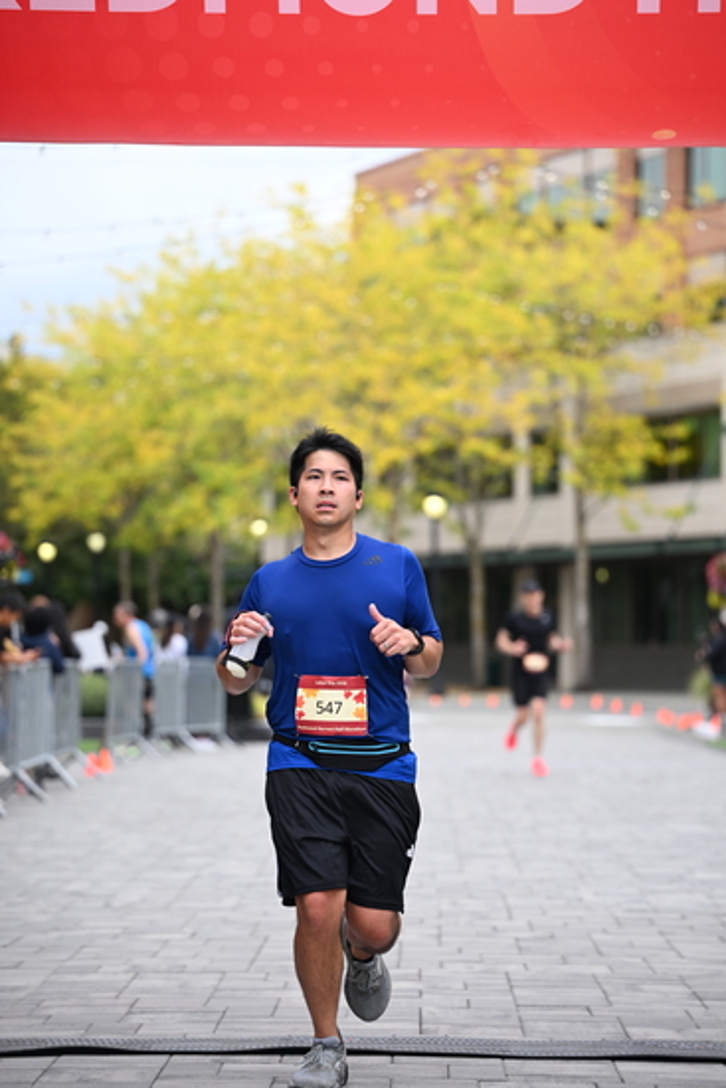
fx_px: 3476
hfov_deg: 11.9
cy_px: 544
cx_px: 363
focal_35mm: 115
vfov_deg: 17.8
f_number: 2.8
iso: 640
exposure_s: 1/2000
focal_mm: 115
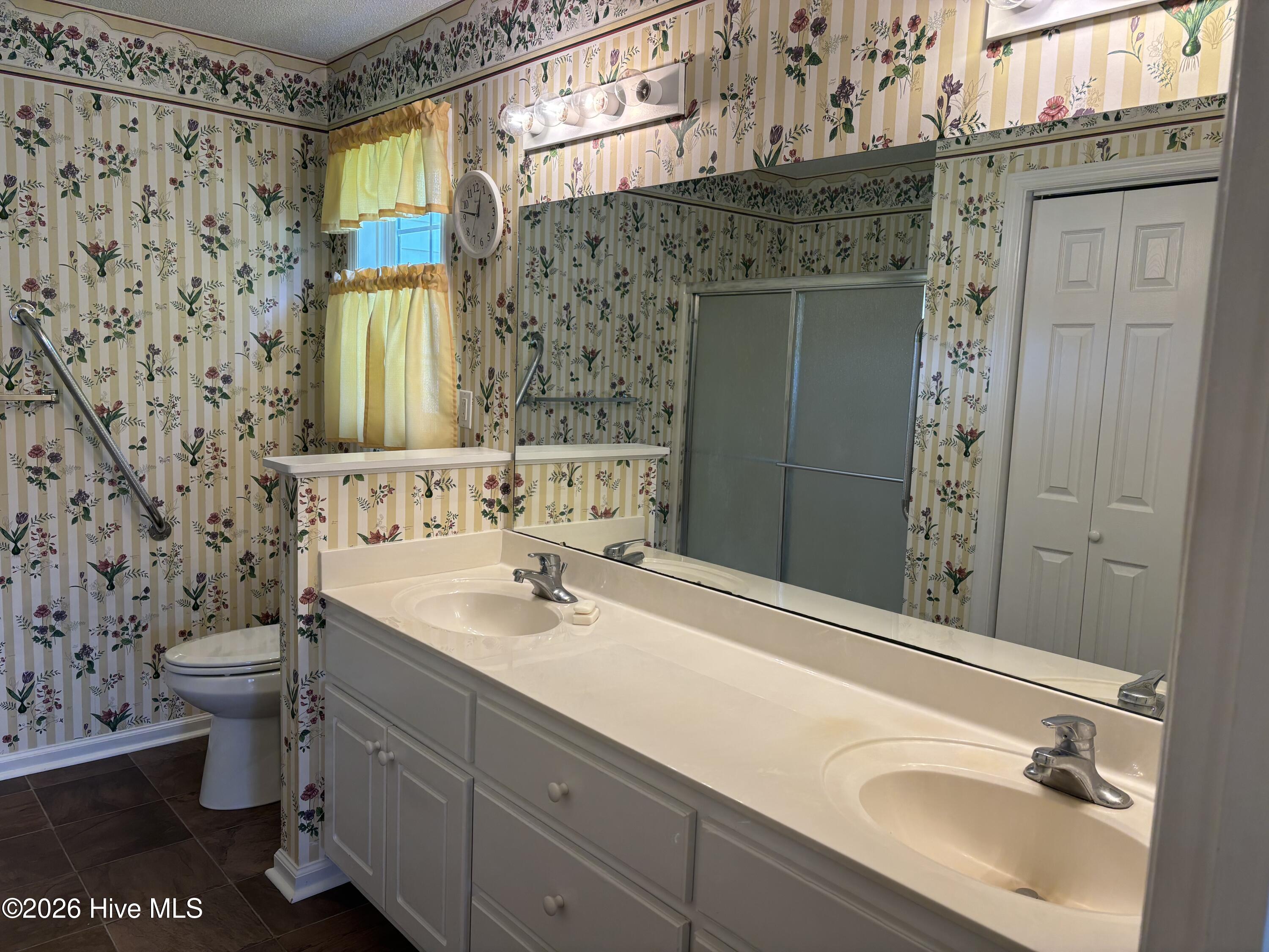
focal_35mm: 26
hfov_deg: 67.3
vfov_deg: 53.1
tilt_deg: -6.3
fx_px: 953
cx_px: 634
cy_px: 476
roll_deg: -2.0
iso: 100
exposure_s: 1/120
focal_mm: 5.96
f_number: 1.6
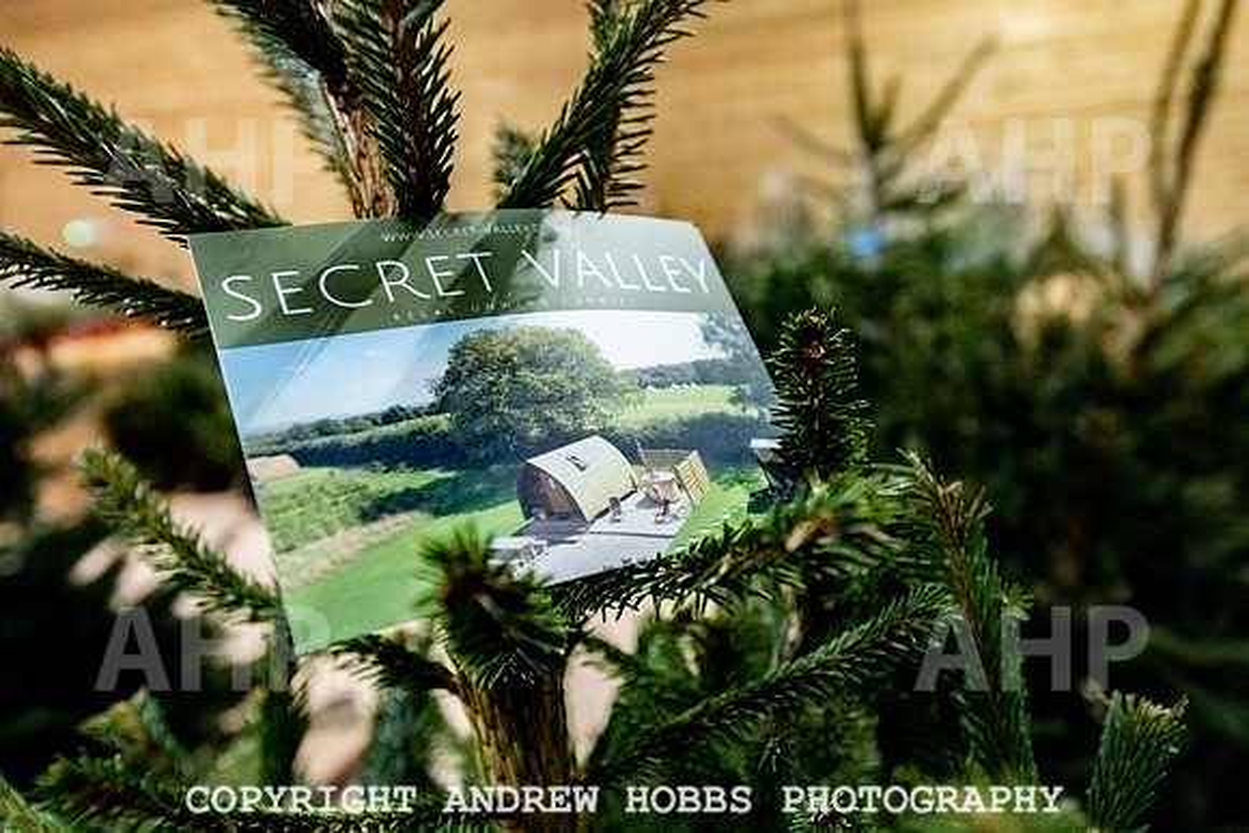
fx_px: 902
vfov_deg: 49.6
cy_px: 416
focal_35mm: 26
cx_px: 624
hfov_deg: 69.4
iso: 3200
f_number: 5
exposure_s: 1/160
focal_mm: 26
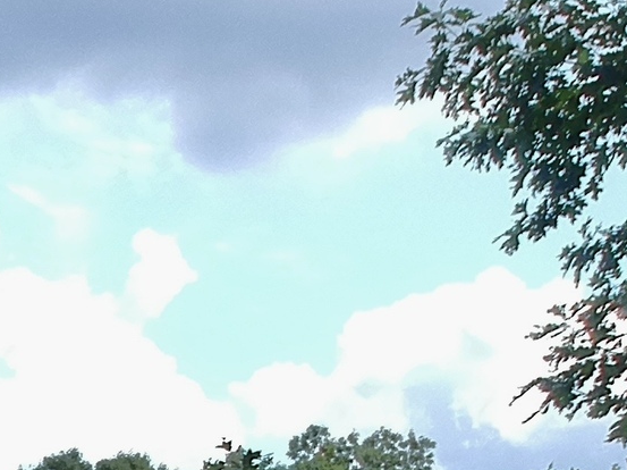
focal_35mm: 139
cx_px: -540
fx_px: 2516
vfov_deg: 10.0
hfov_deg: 12.8
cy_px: 898
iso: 100
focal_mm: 4.49
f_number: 2.6
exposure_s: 1/800
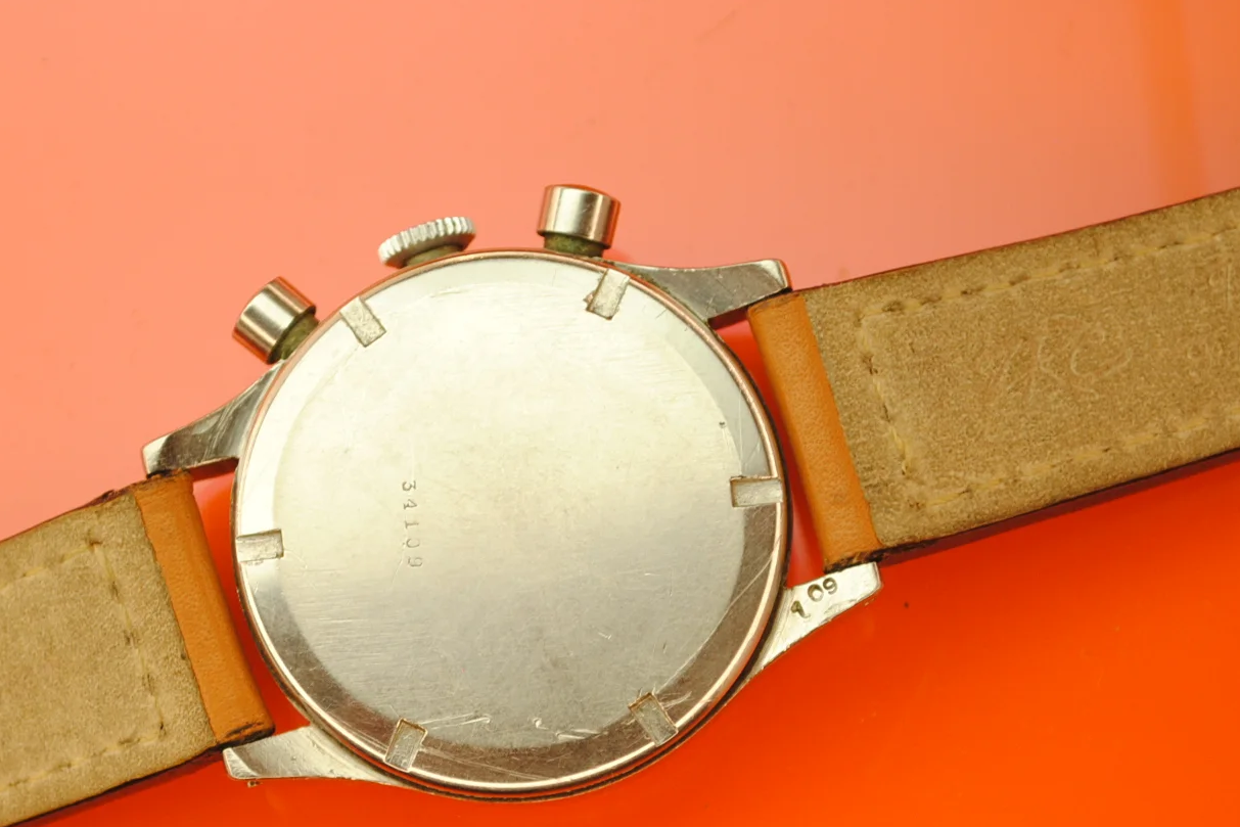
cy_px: 609
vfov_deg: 10.4
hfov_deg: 15.5
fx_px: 4540
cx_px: 509
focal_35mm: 132
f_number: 5.6
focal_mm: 55
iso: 400
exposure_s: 1/125
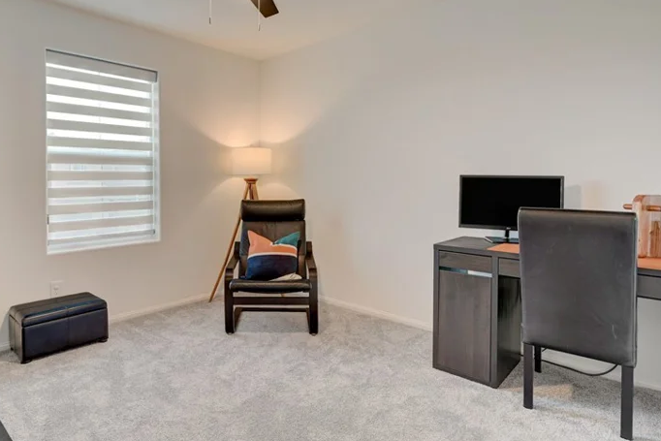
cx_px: 270
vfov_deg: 58.9
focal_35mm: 21
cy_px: 171
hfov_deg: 80.4
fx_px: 386
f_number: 8
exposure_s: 1/8
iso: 800
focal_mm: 14
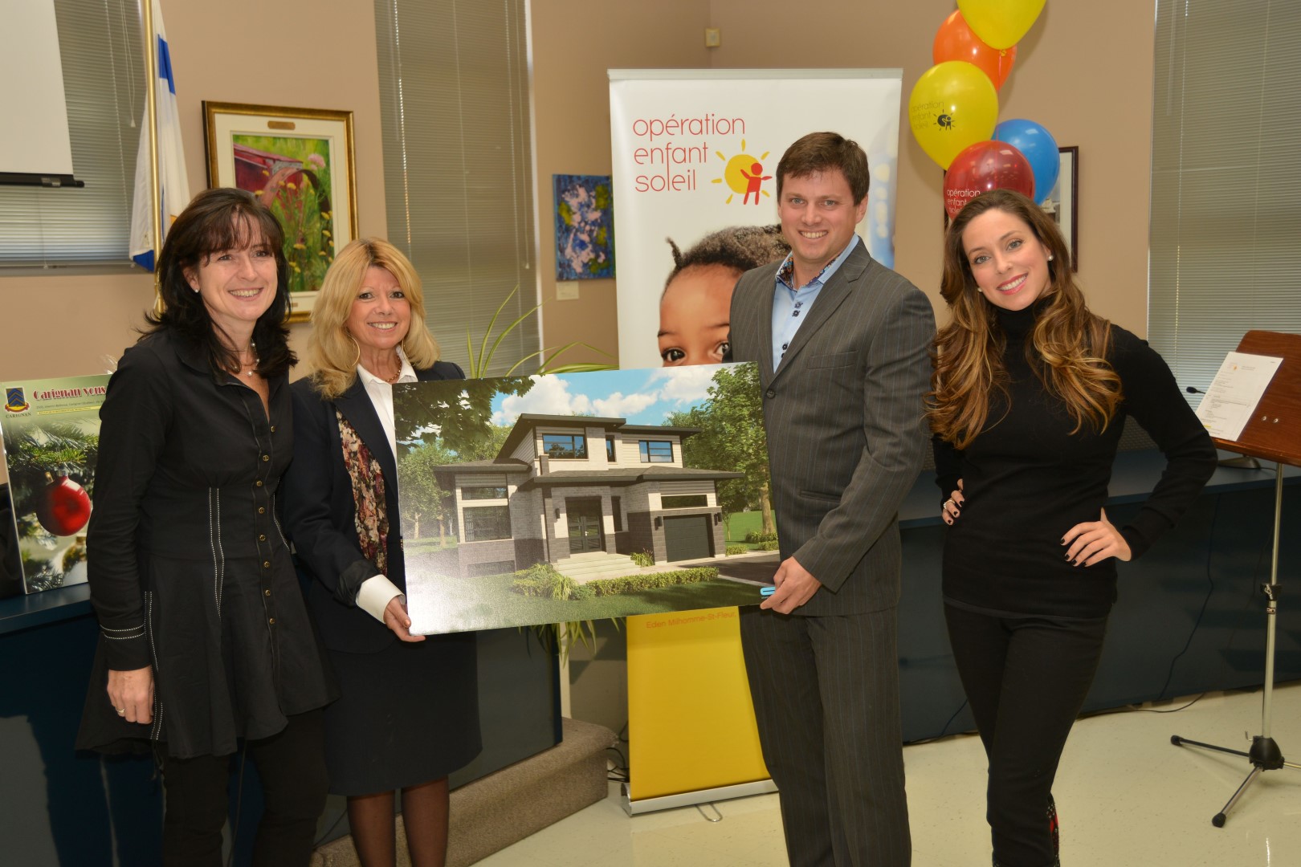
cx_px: 650
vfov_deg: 33.4
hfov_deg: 48.5
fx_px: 1445
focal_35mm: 40
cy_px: 434
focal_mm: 40
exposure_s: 1/160
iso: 500
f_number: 5.6
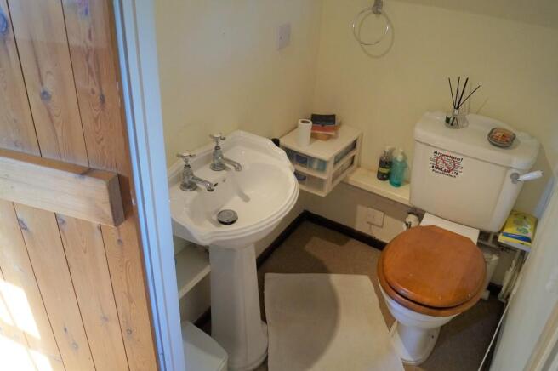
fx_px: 418
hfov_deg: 67.4
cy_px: 186
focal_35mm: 27
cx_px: 279
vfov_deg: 47.8
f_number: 4
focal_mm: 18
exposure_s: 1/160
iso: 1600
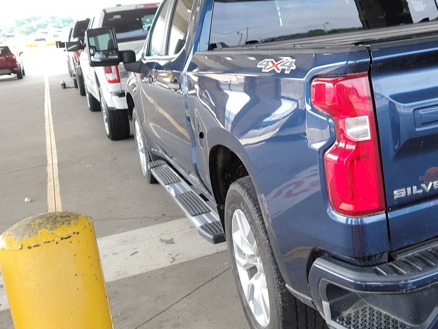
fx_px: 569
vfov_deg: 32.0
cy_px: 117
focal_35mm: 45
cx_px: 375
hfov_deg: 39.7
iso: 61
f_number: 1.8
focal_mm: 6.7
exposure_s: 1/60
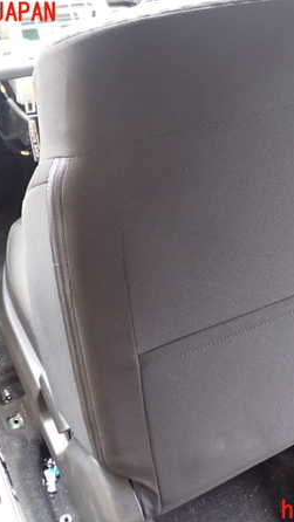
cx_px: 194
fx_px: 610
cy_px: 262
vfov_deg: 46.4
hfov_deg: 27.0
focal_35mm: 44
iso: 640
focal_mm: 5.4
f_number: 2.3
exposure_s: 1/30
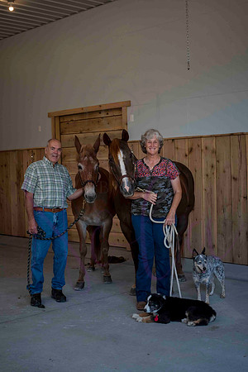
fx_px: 517
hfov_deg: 27.0
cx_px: 124
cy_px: 186
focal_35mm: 50
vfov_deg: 39.6
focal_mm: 50
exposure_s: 1/160
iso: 400
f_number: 9
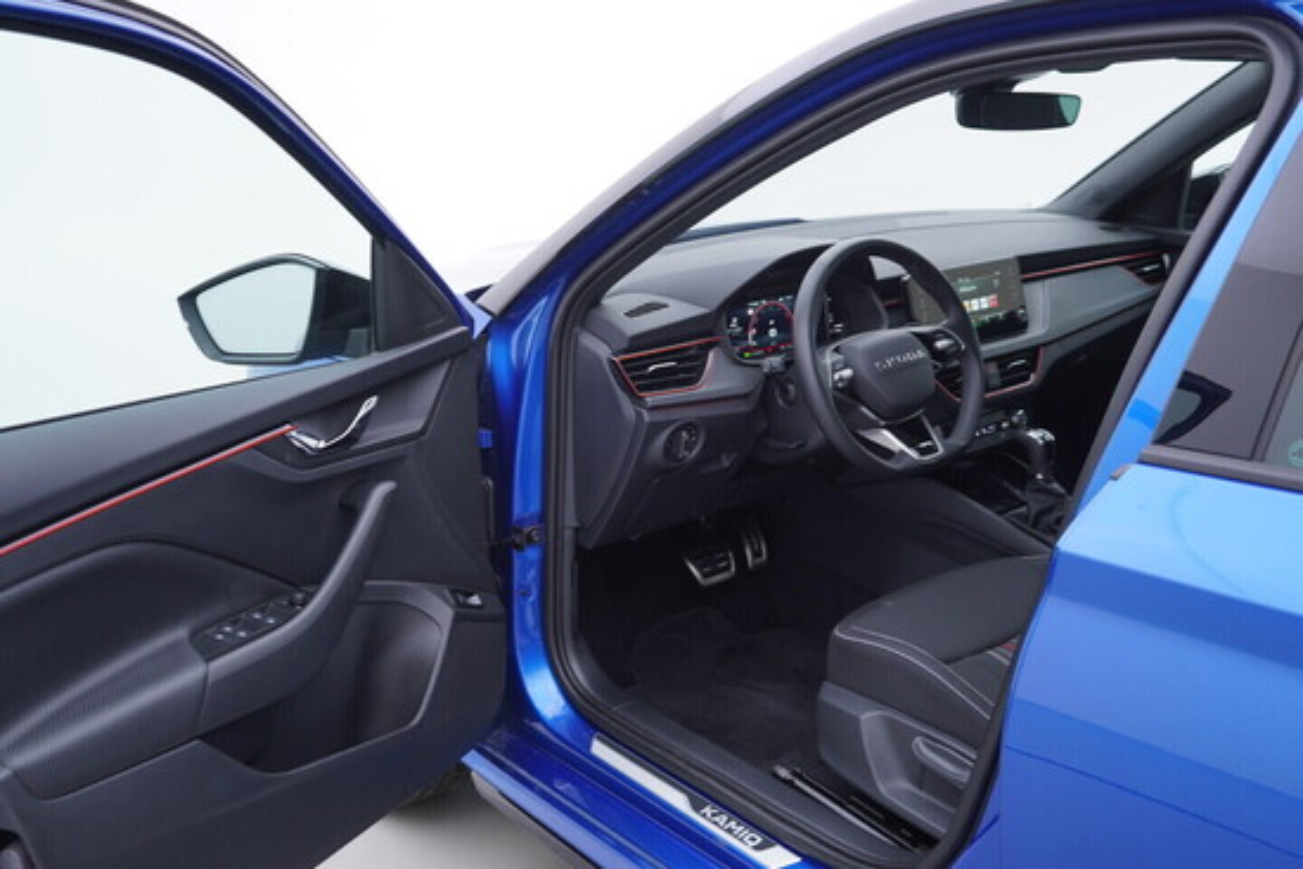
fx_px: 1303
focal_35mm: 36
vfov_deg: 36.9
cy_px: 434
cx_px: 652
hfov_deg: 53.1
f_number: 3.2
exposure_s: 1/50
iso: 125
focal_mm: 24
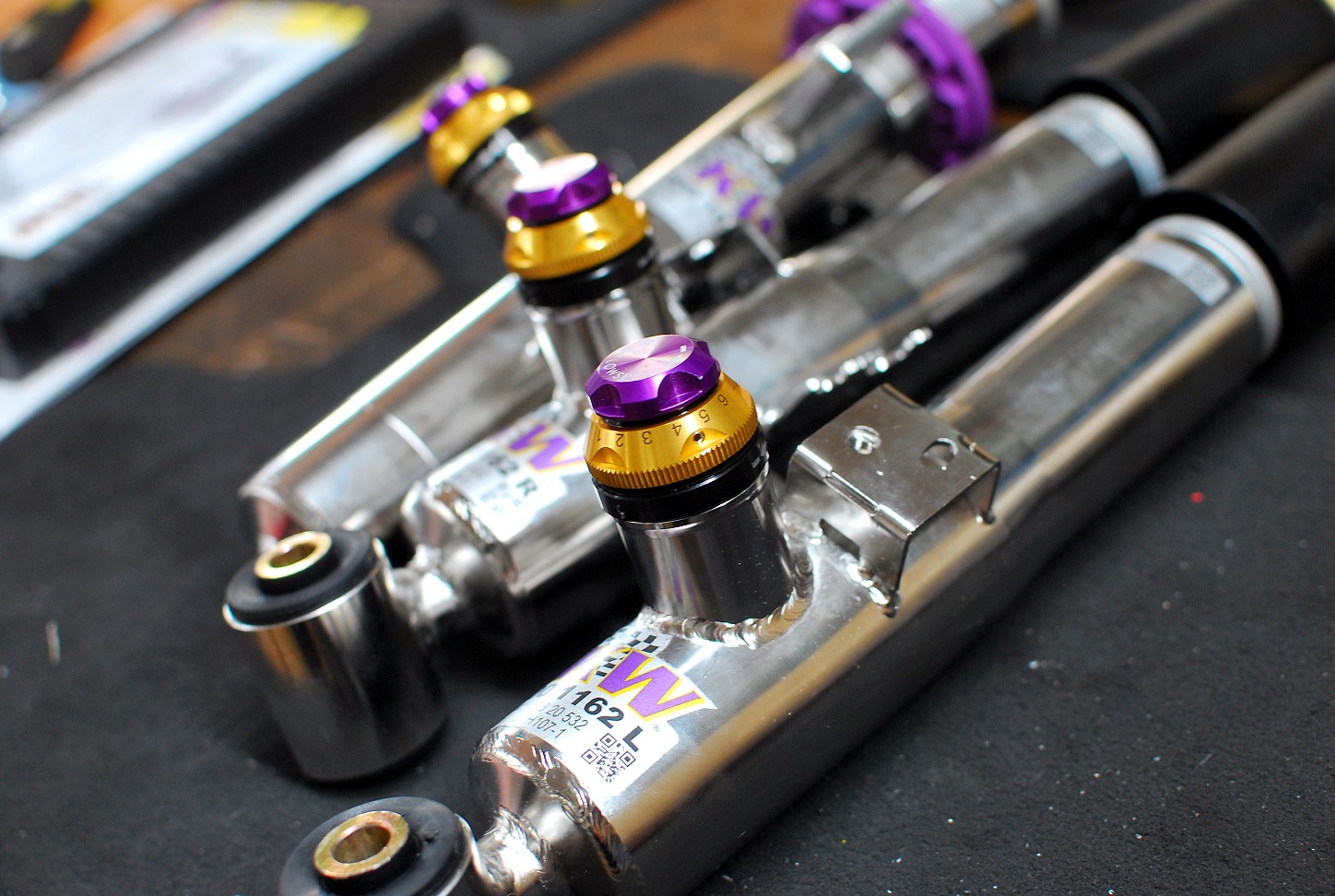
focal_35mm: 52
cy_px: 448
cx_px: 668
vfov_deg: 25.9
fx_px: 1951
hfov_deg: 37.8
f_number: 3.2
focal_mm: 35
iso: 400
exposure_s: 1/30
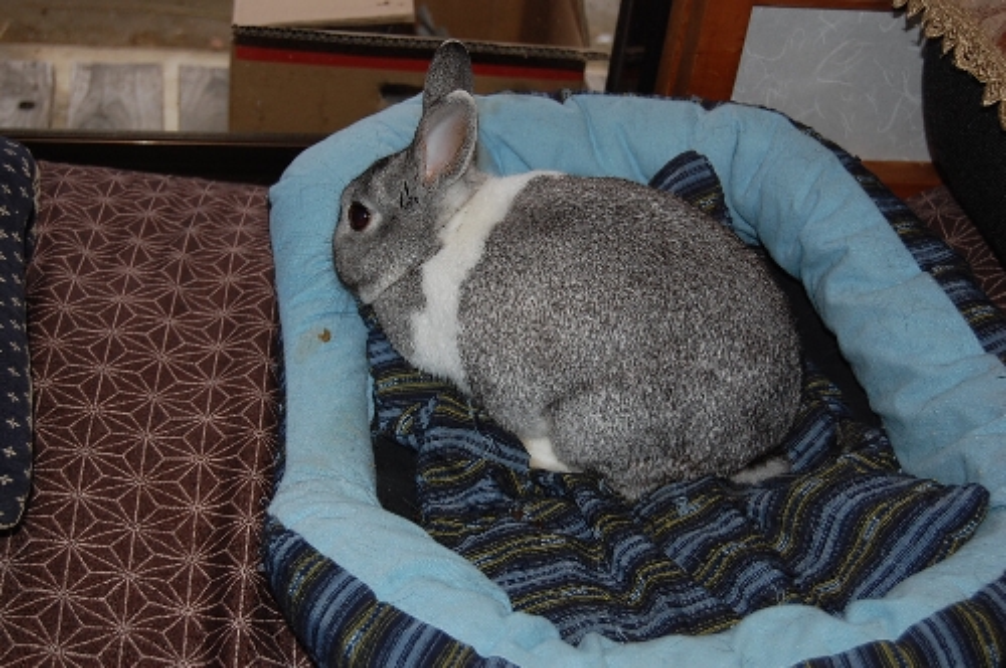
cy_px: 334
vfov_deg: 22.6
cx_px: 503
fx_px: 1674
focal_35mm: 60
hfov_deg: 33.4
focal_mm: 40
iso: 400
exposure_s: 1/60
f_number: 5
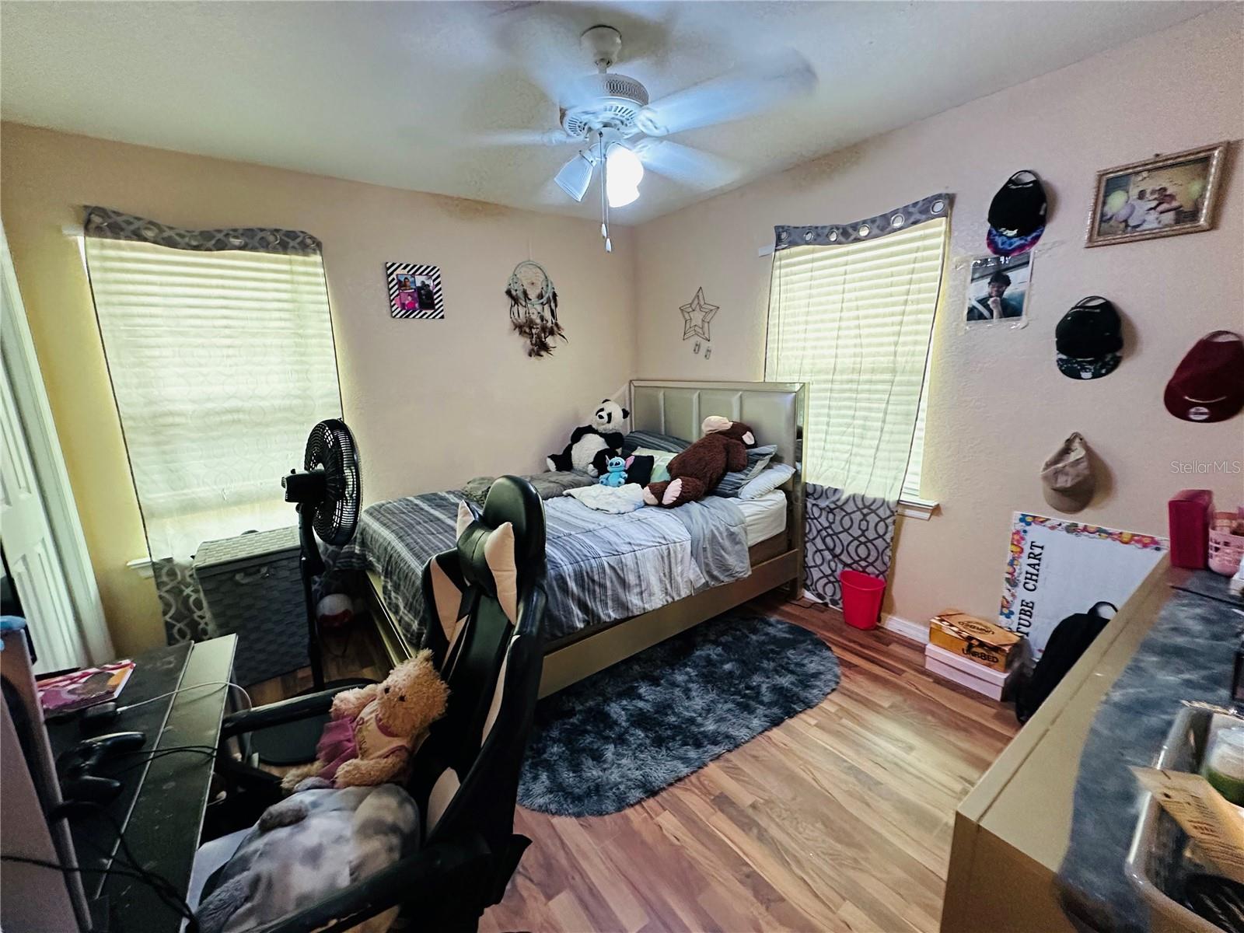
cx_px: 622
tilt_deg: -11.6
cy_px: 466
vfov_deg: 85.7
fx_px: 503
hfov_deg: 102.1
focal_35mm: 14
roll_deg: +0.5
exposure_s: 1/60
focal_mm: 2.22
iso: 640
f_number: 2.2
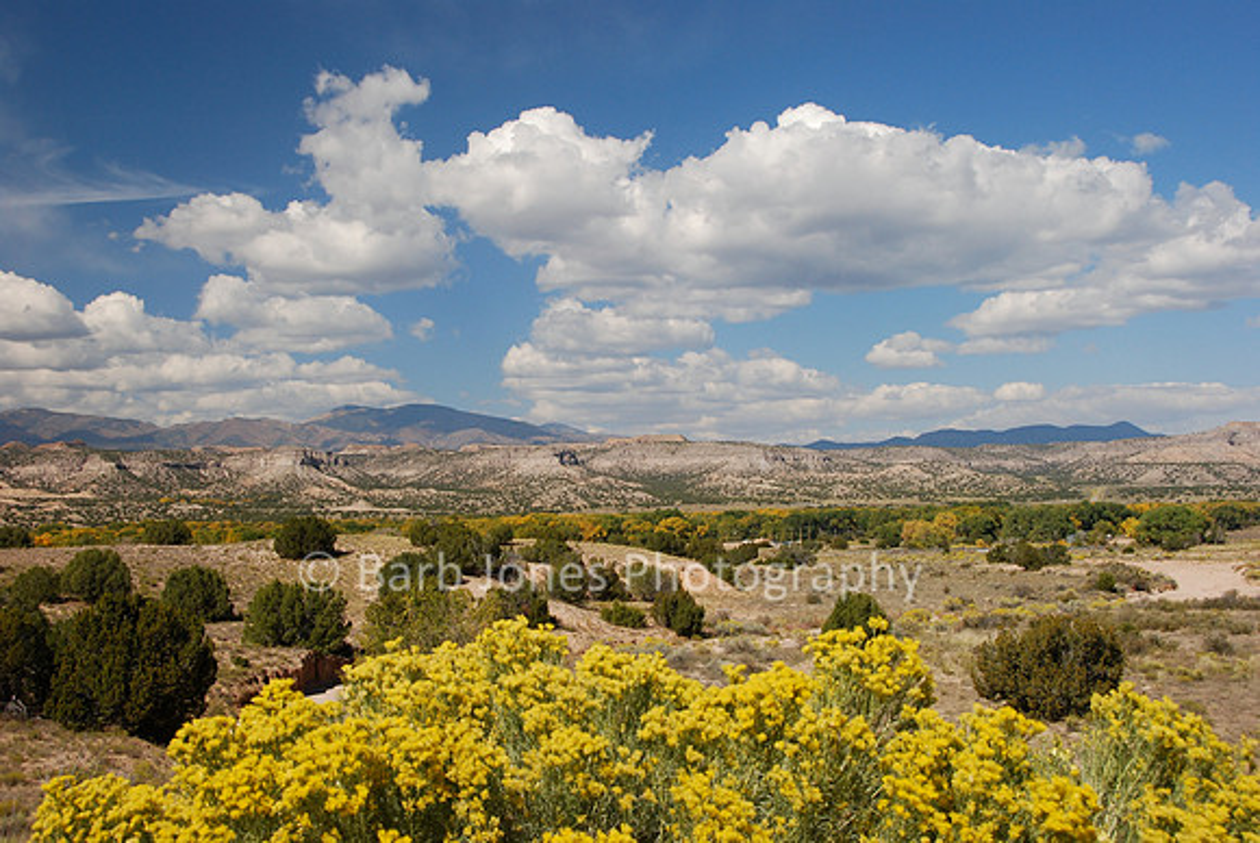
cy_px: 422
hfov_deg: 44.9
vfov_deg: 30.9
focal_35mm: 44
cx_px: 630
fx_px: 1524
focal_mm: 29
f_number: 10
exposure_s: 1/200
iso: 250
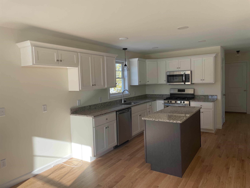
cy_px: 94
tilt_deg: -4.0
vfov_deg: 53.1
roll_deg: +2.0
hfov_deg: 67.3
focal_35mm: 26
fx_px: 188
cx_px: 125
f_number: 1.6
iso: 32
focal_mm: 4.2
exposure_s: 1/600
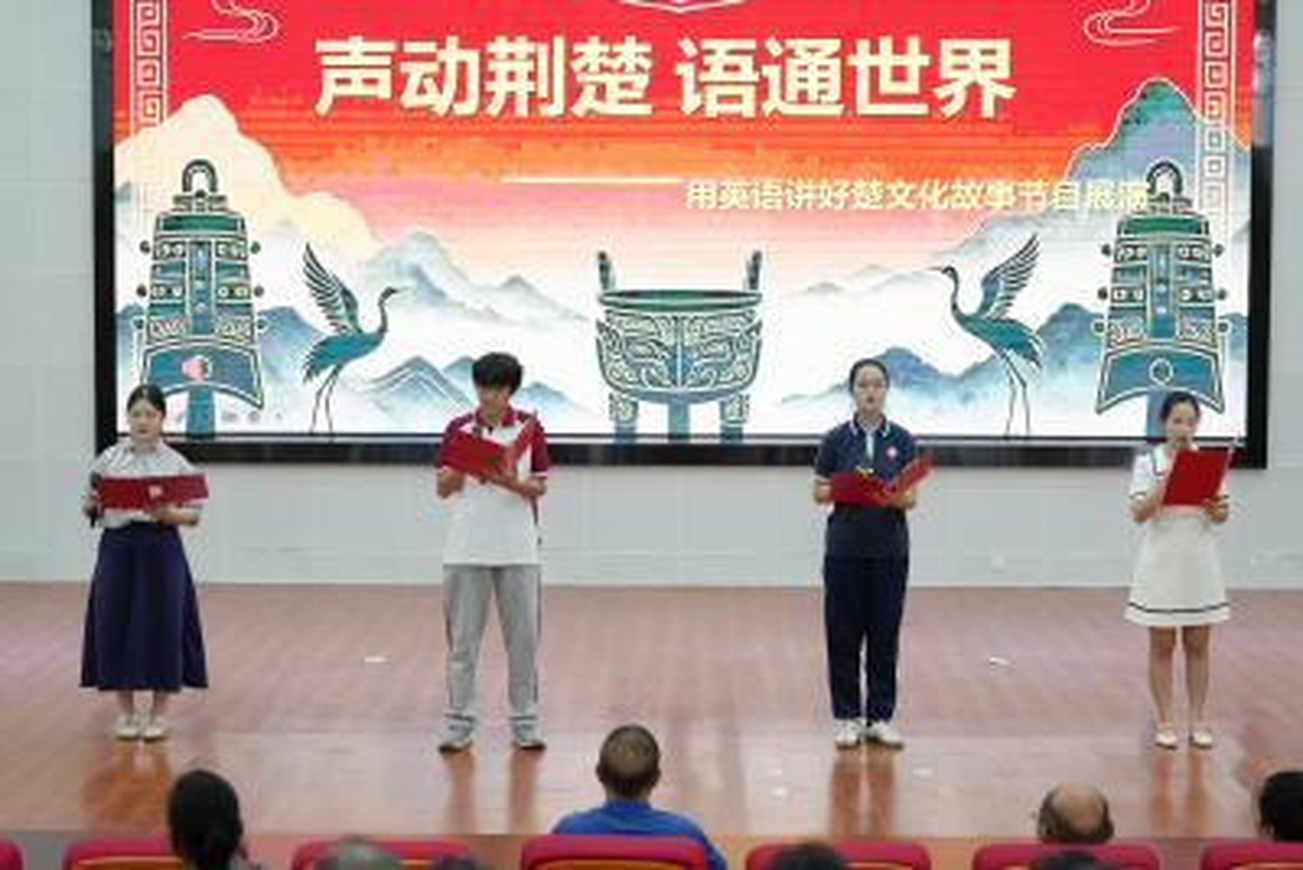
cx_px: 652
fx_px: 2534
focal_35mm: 70
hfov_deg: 28.8
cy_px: 435
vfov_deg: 19.5
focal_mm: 70
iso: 2000
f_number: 4
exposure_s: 1/160
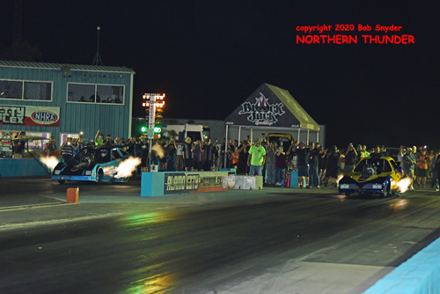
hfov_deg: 19.4
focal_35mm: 105
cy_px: 147
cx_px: 220
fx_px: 1284
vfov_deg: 13.1
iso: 800
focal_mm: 70
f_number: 3.2
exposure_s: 1/250
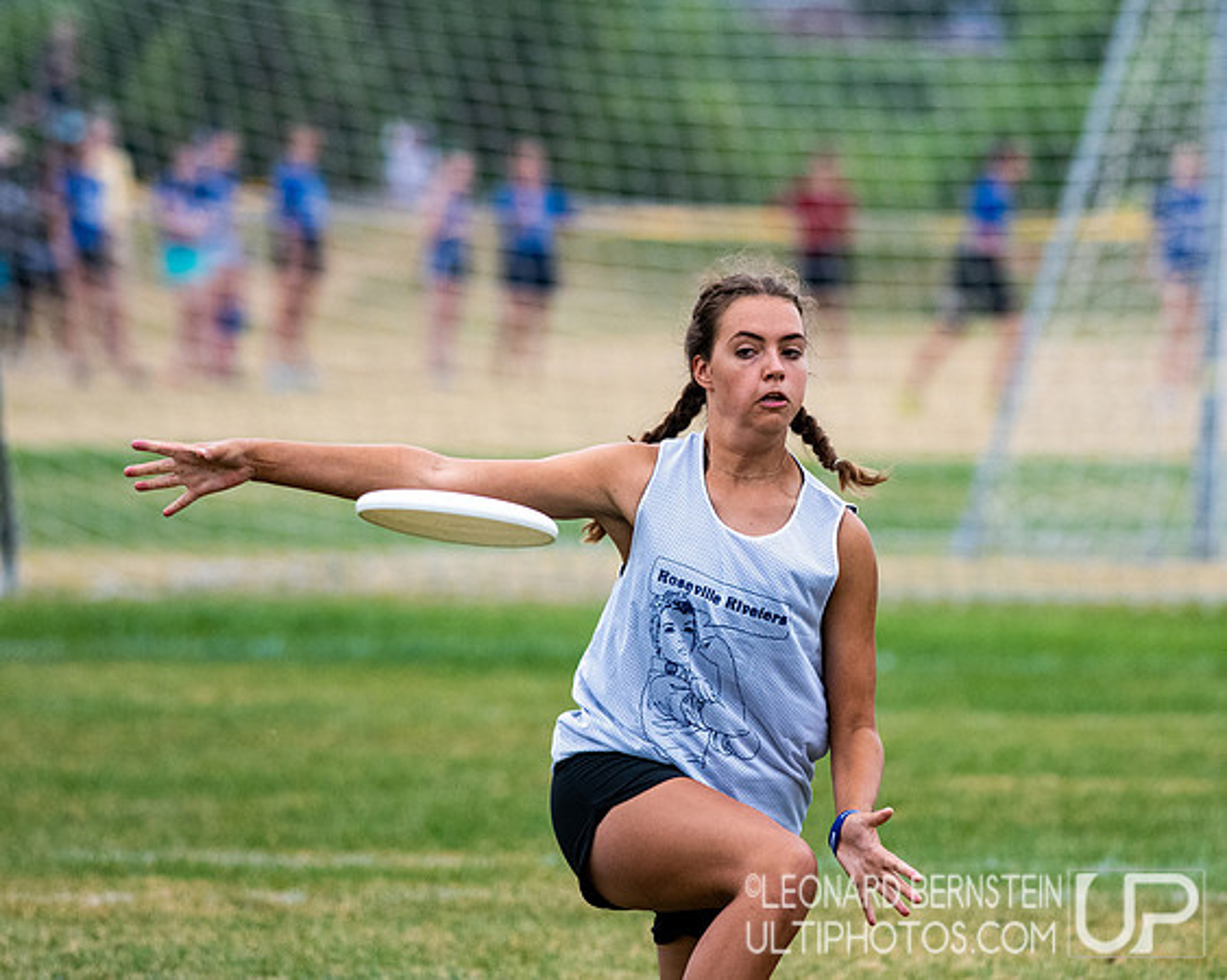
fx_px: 20097
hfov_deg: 3.5
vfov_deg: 2.8
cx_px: 776
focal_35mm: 554
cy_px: 445
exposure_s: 1/2500
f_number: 5
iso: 1600
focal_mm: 300
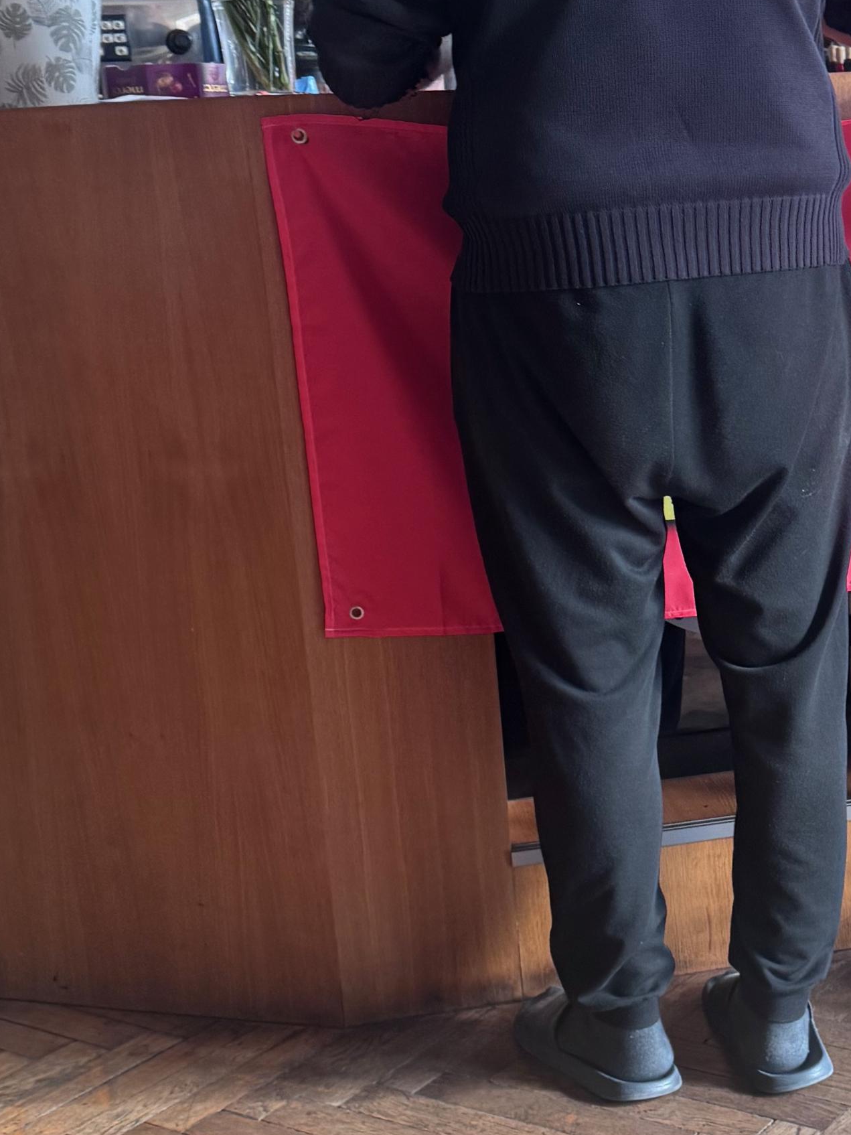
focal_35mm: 58
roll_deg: +0.7
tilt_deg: -11.9
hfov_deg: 24.5
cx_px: 767
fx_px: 1901
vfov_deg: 33.2
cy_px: 603
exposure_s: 1/121
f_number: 1.78
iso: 200
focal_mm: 6.76
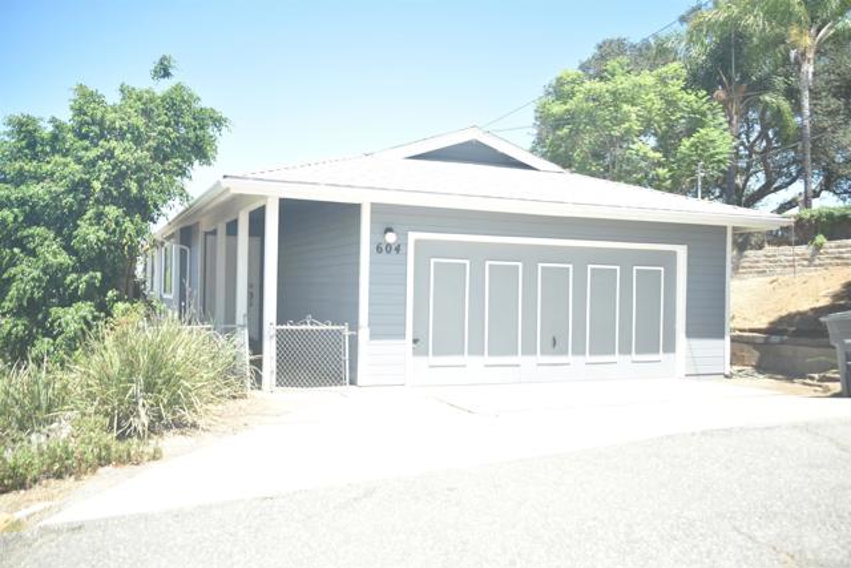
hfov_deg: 58.7
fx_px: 757
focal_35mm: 32
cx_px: 426
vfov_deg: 41.1
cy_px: 284
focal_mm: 32
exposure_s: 1/320
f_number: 9
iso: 200
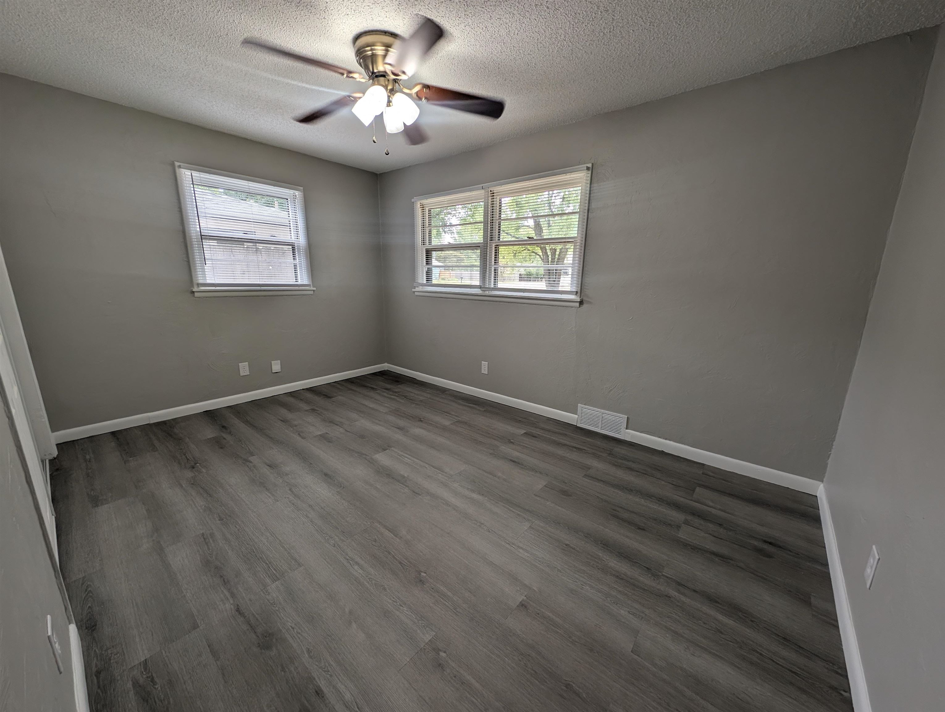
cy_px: 356
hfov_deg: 110.5
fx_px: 328
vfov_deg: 94.6
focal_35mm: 12
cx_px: 472
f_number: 1.95
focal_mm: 2.23
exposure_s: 1/120
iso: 50
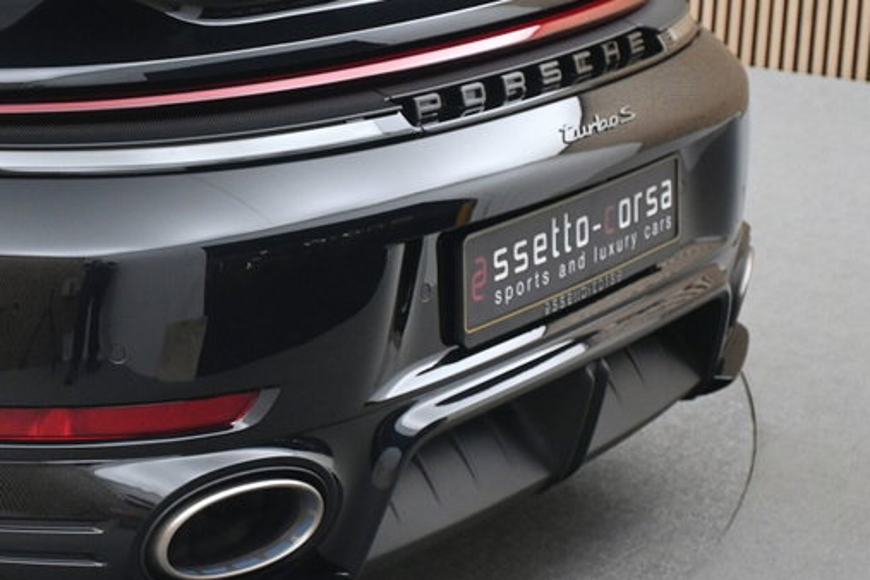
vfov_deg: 14.3
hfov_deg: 20.6
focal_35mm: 96
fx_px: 2308
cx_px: -2
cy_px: 202
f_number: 5
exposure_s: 1/50
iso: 1100
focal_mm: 31.5
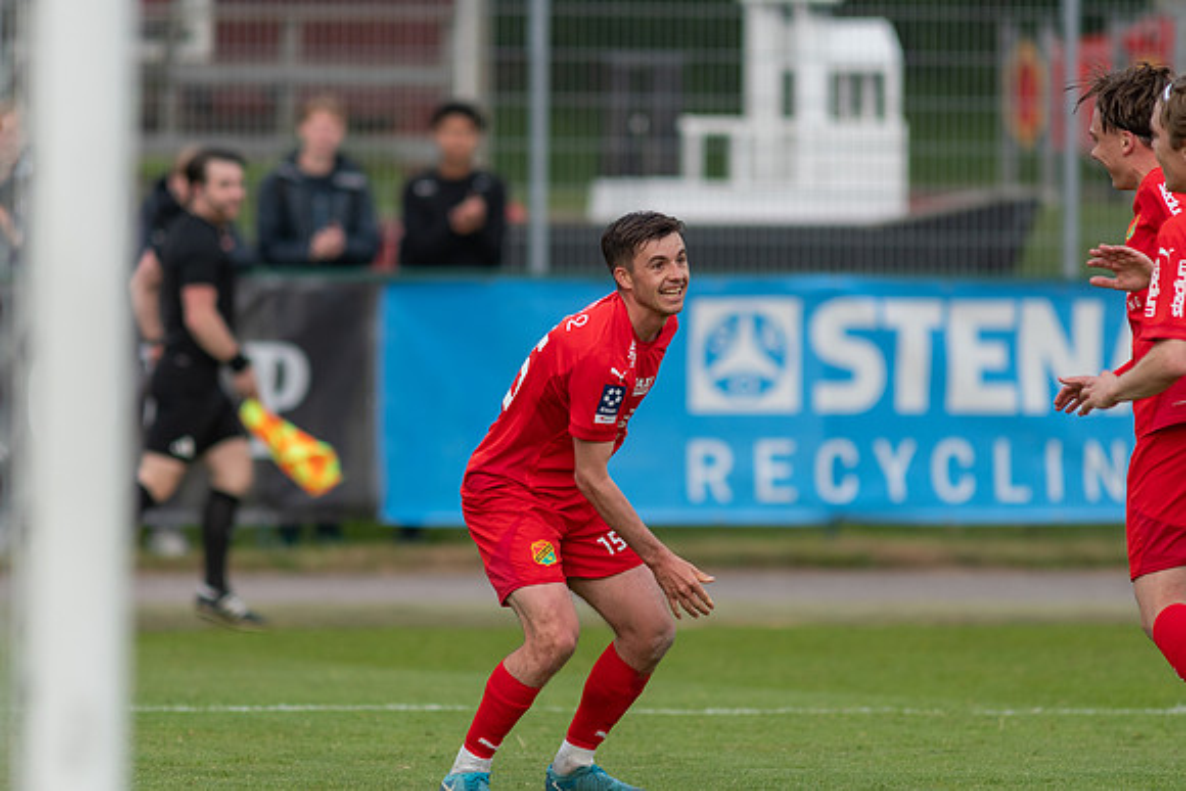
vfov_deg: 2.8
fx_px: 16050
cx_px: 593
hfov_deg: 4.2
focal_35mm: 487
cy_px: 396
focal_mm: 300
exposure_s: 1/1250
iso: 400
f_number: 3.2
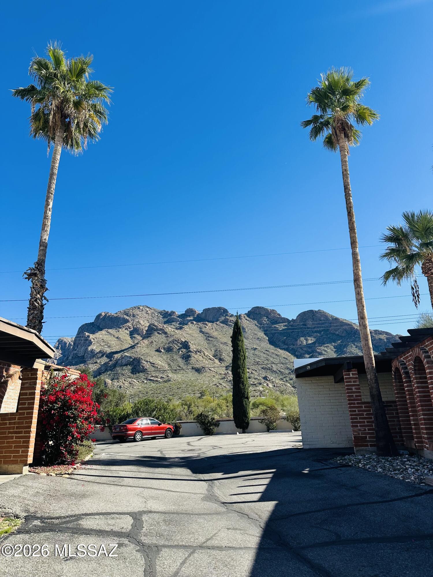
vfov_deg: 71.6
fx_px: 400
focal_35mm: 24
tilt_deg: +20.1
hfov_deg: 56.8
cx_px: 216
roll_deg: +1.0
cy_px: 288
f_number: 1.78
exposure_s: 1/3356
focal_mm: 6.86
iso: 80
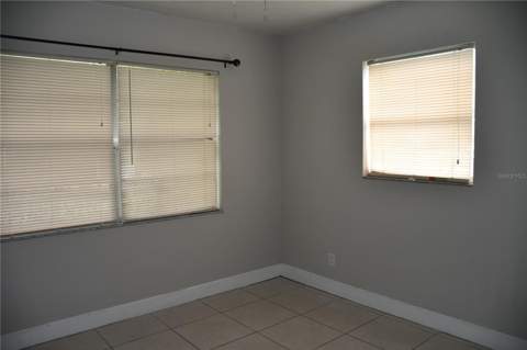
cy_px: 175
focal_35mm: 27
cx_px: 264
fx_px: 395
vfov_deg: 47.8
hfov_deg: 67.4
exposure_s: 1/80
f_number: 3.5
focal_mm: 18
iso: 400
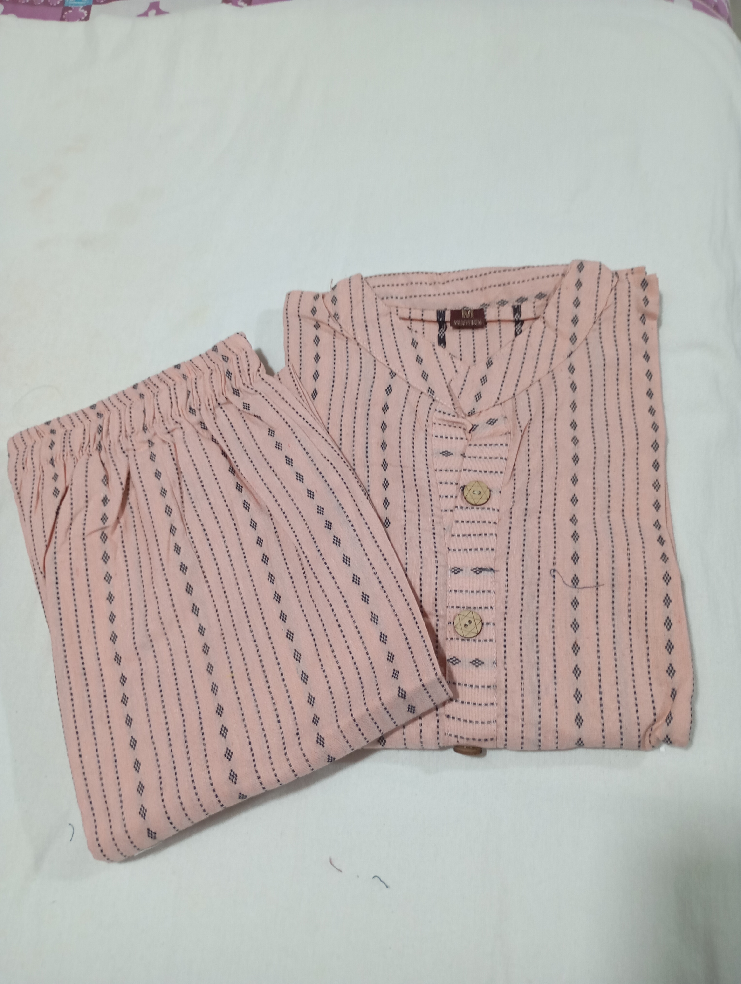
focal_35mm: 28
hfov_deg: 49.9
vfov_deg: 63.4
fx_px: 797
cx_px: 370
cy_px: 492
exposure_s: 1/25
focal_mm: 4.27
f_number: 1.8
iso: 1306
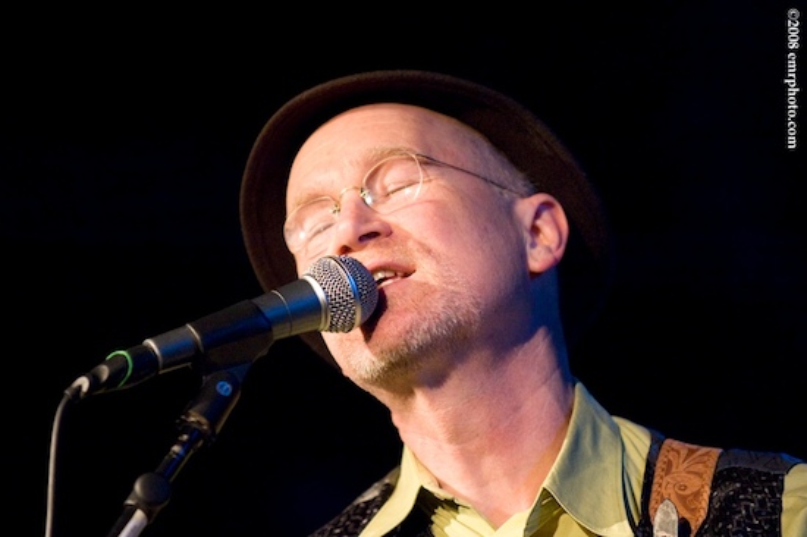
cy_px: 268
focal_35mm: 200
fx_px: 4480
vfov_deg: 6.9
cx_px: 404
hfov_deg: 10.3
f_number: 2.8
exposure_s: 1/125
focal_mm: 200
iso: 5000
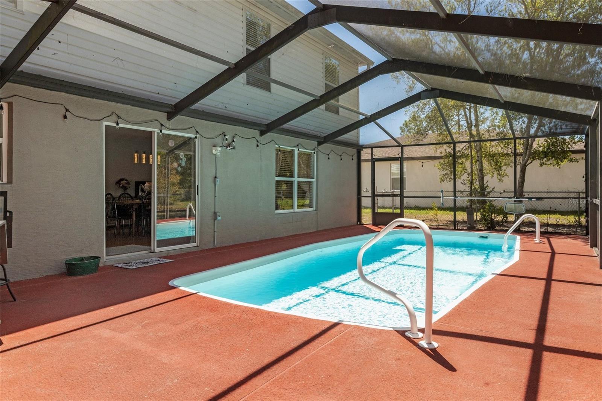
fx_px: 376
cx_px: 301
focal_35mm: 22
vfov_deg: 56.1
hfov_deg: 77.3
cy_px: 200
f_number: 8
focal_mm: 15
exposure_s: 1/200
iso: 320
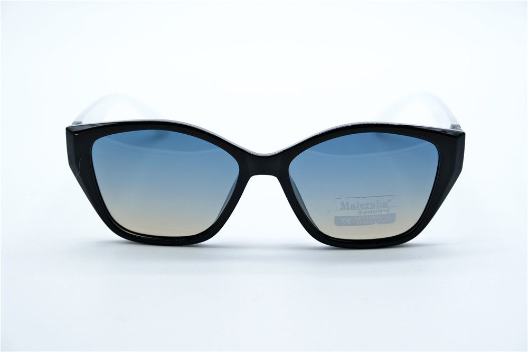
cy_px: 176
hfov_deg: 32.9
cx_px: 264
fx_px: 894
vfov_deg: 22.2
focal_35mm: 61
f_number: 5.6
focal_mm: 40.7
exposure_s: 1/180
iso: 160
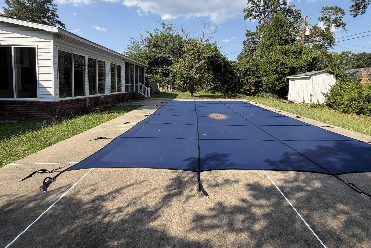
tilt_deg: -3.9
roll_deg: -0.6
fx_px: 185
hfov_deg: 89.9
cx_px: 195
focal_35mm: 18
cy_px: 95
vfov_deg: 66.5
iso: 25
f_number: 2.2
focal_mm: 2.22
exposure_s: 1/770
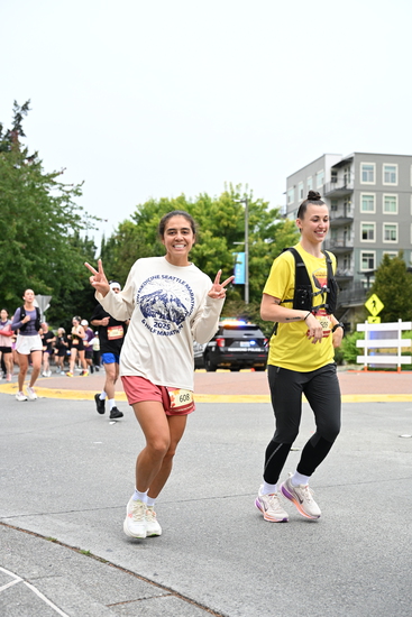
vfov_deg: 38.9
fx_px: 875
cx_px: 206
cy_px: 308
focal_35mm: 51
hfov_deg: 26.5
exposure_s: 1/800
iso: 1600
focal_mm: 51
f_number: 4
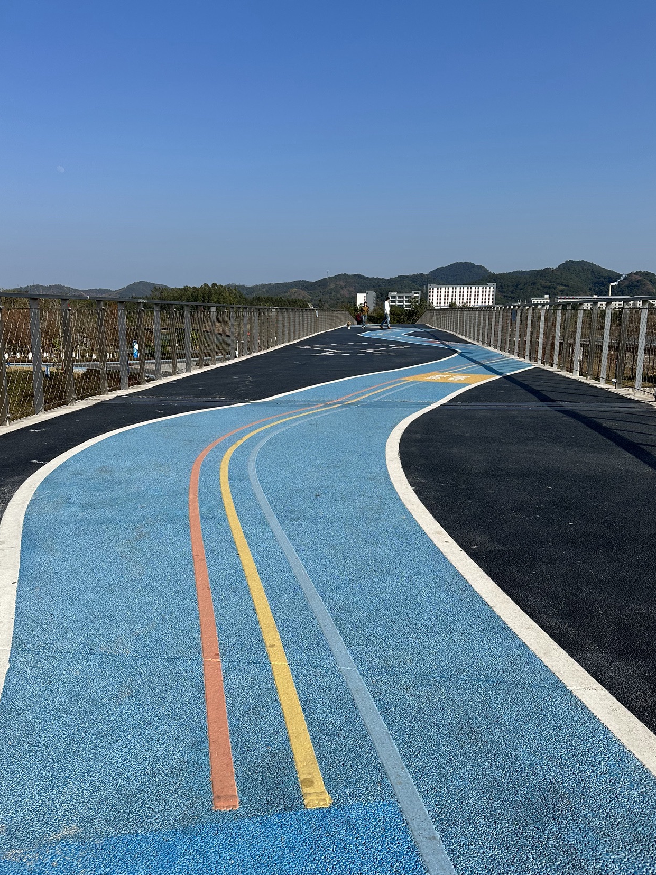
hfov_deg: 48.2
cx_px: 309
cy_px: 457
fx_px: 733
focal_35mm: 29
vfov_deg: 61.6
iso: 80
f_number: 1.78
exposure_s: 1/6623
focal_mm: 6.86
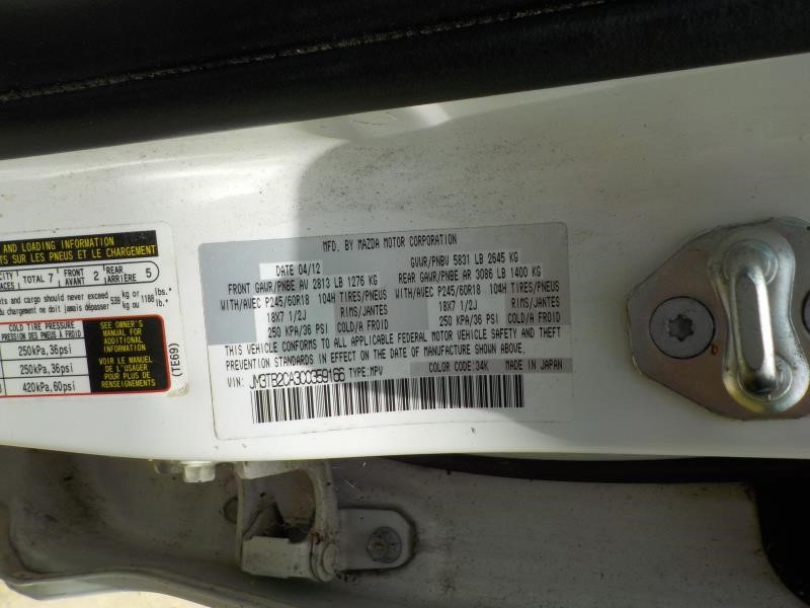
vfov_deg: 46.8
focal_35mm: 30
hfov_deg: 60.0
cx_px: 405
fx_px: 702
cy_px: 304
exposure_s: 1/1000
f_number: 3.3
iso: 125
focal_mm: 4.1
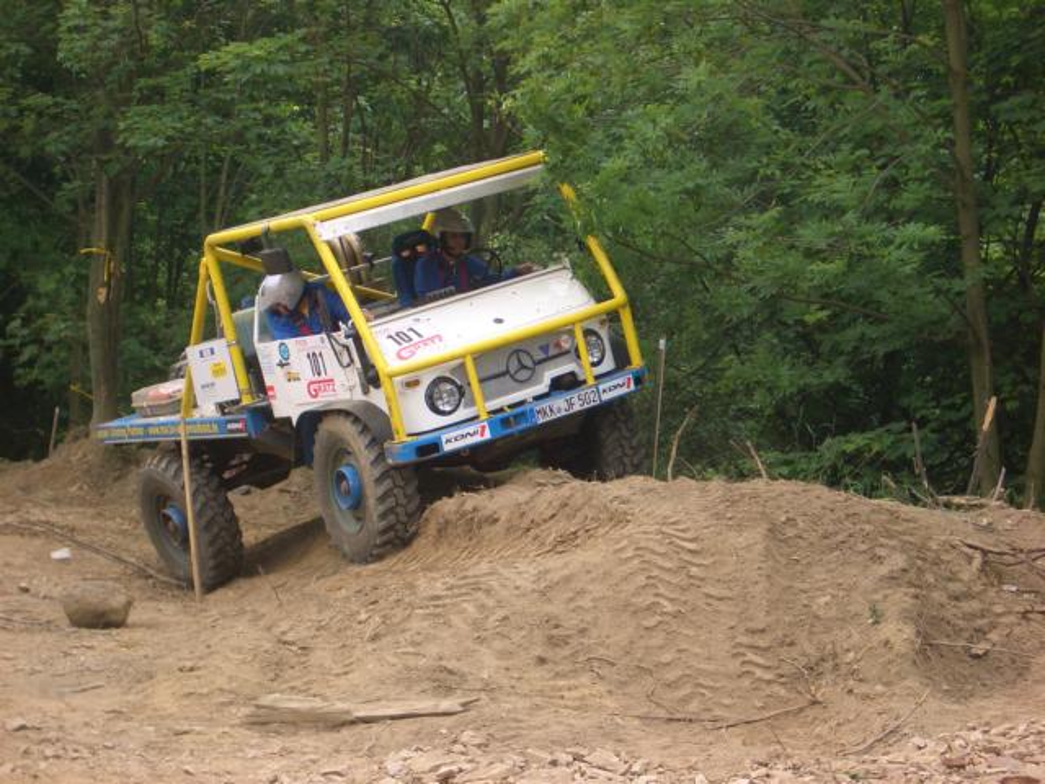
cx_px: 522
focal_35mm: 88
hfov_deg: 22.3
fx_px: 2657
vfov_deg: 16.8
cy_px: 392
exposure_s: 1/160
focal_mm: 14.6
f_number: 4.4
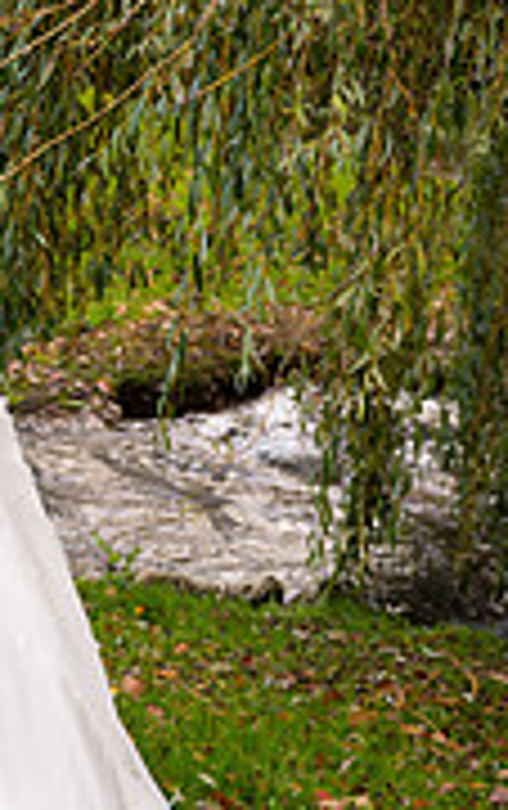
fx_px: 1965
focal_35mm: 89
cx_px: -139
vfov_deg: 23.0
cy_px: 198
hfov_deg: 14.2
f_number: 3.5
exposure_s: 1/160
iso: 160
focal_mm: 35
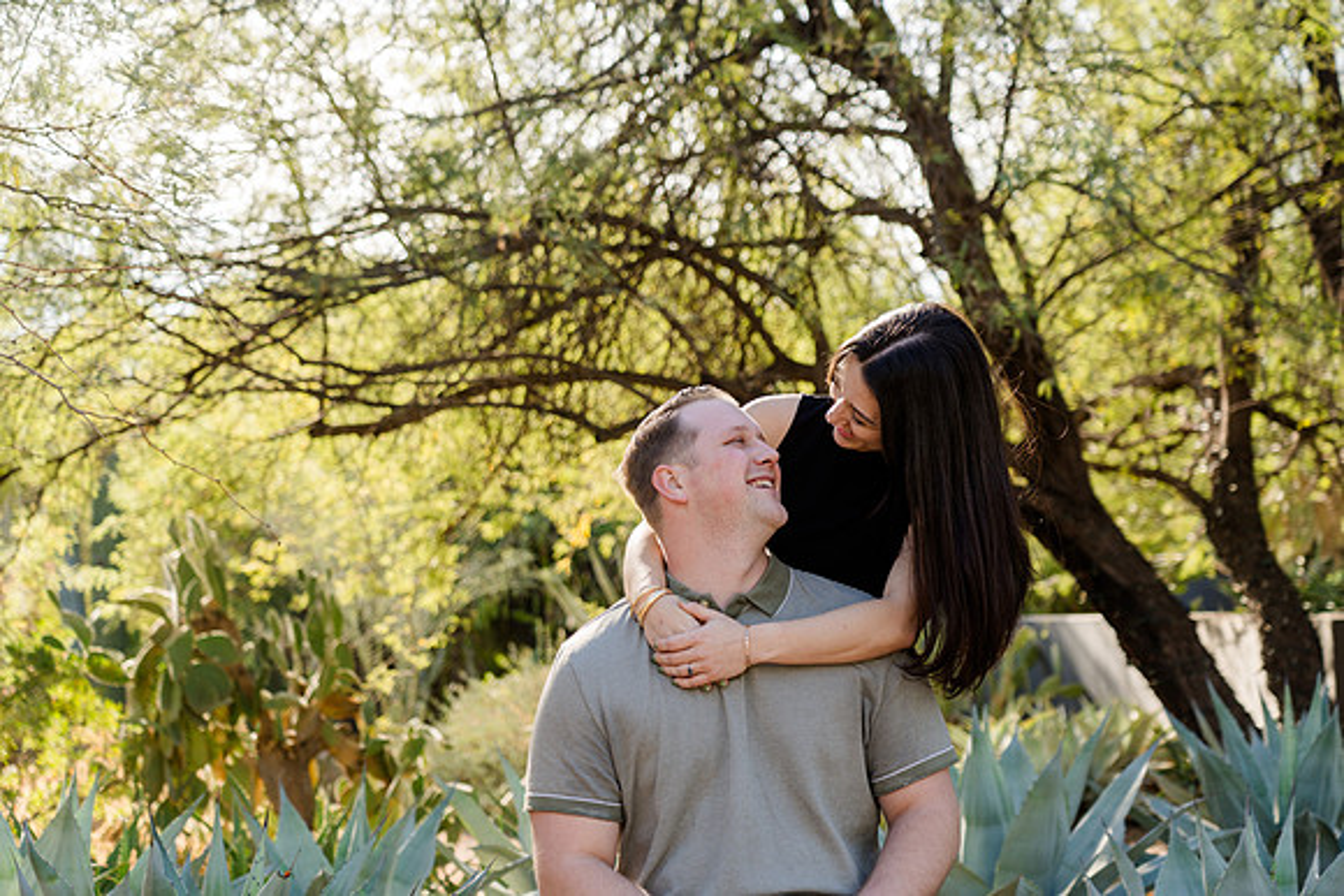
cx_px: 672
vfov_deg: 22.3
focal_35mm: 61
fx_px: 2278
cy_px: 448
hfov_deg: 32.9
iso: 160
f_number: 4
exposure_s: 1/200
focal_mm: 61
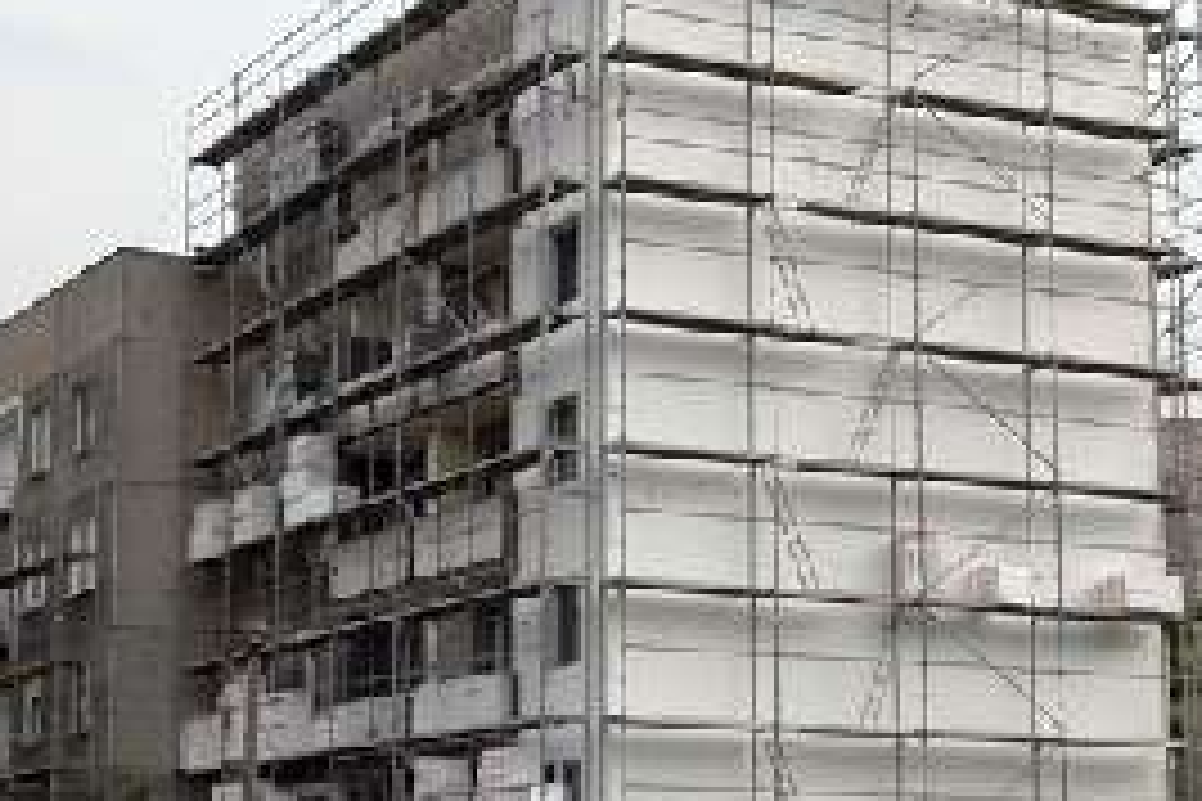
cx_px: 486
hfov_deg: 23.6
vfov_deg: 15.9
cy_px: 472
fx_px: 2871
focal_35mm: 86
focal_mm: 34
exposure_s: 1/125
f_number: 5.6
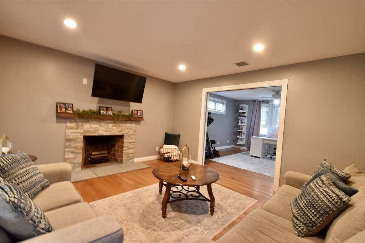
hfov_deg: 100.4
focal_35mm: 15
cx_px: 182
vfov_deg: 77.3
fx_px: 152
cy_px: 122
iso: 640
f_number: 6.3
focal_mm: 10
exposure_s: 1/8
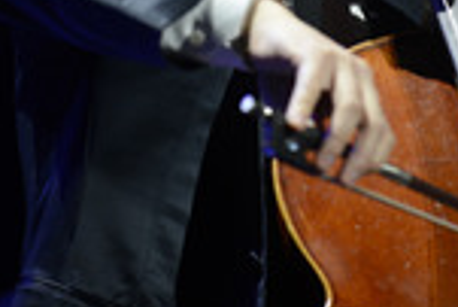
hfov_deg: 3.5
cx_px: 335
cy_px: -97
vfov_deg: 2.3
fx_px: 7602
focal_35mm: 597
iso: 800
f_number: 2.8
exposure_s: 1/160
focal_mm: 200
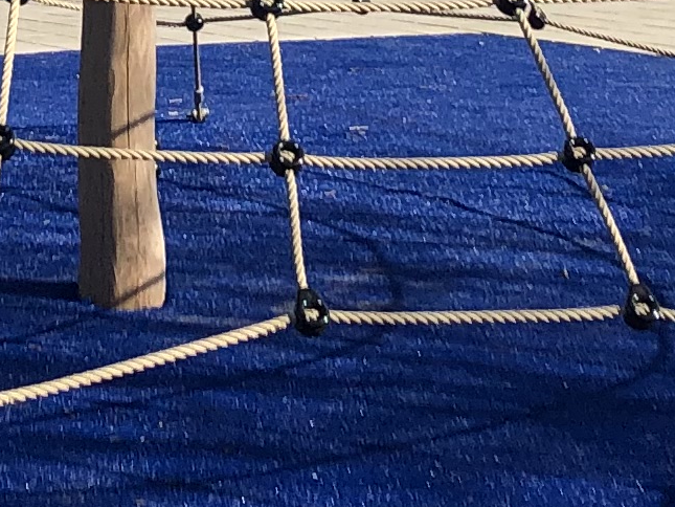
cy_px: -560
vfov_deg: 8.0
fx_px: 3413
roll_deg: +1.2
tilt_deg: +7.4
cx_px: 82
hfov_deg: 11.2
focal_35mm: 175
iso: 20
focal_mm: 3.99
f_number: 1.8
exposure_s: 1/1715
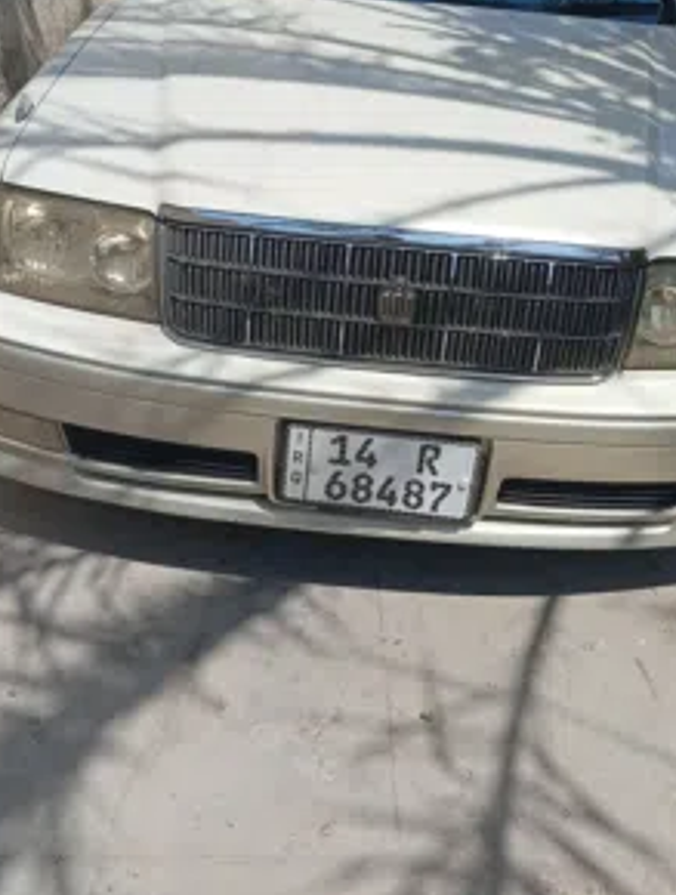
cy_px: 296
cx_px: 355
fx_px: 959
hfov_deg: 38.8
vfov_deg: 49.1
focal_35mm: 37
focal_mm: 3.98
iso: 50
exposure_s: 1/1087
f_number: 1.8
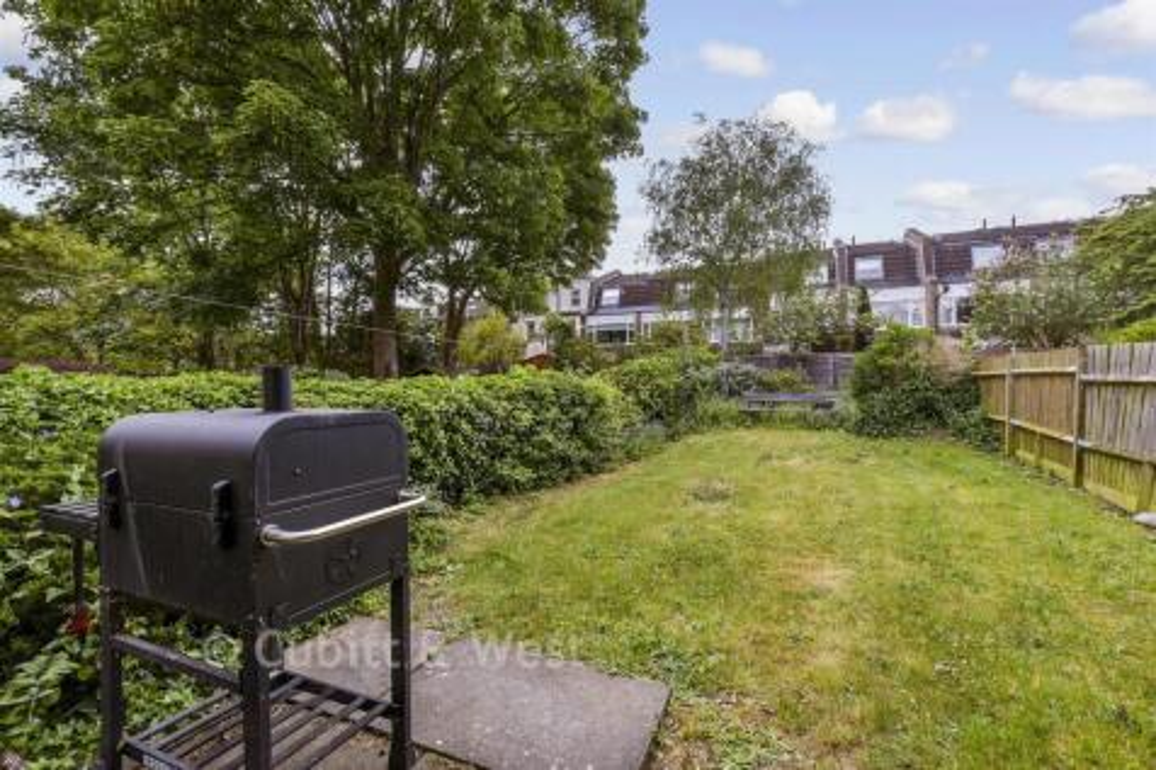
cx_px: 578
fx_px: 481
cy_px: 385
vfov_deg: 77.3
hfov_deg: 100.4
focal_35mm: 15
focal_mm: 10
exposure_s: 1/80
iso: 160
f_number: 8
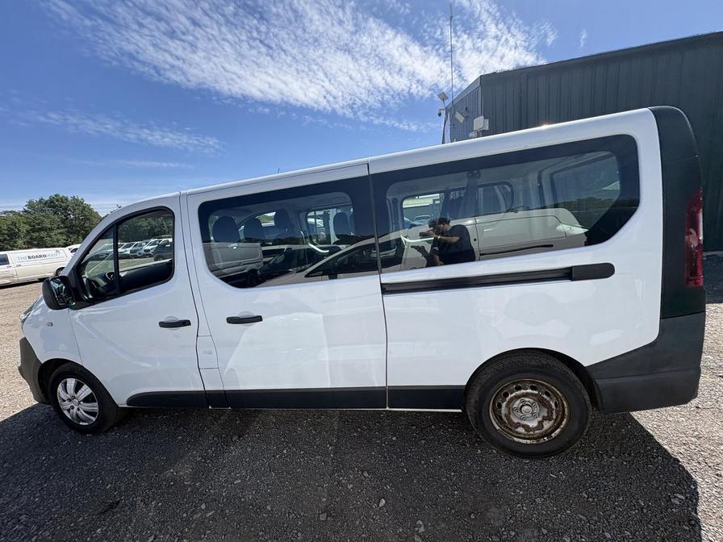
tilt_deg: -6.1
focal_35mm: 14
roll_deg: +5.6
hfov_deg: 102.1
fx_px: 292
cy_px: 271
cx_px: 362
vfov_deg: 85.7
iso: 50
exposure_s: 1/1299
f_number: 2.2
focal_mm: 2.22
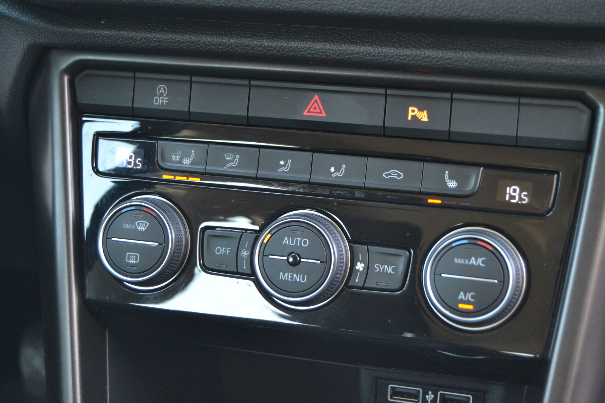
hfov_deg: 29.9
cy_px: 202
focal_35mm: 68
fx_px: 1134
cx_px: 302
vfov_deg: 20.2
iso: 1400
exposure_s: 1/60
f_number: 5.3
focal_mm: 45
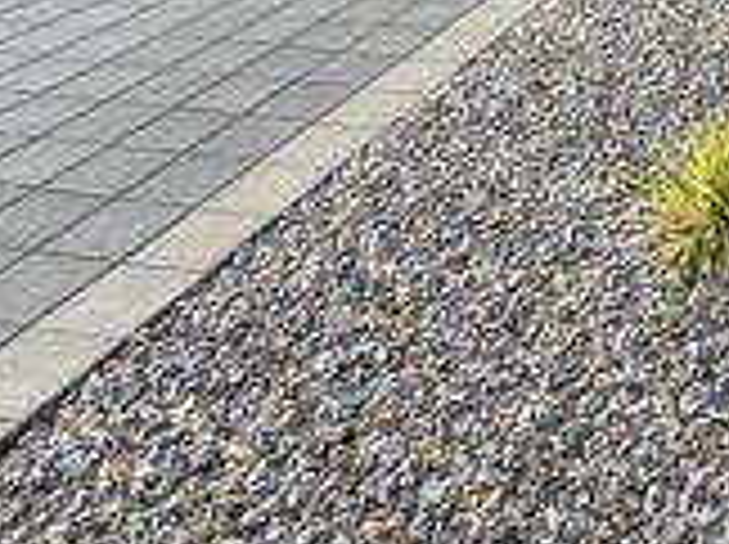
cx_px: 904
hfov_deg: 30.5
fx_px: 1093
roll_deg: -1.9
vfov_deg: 21.4
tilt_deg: +4.5
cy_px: -360
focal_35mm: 52
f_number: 2.2
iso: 50
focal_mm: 2.22
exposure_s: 1/858
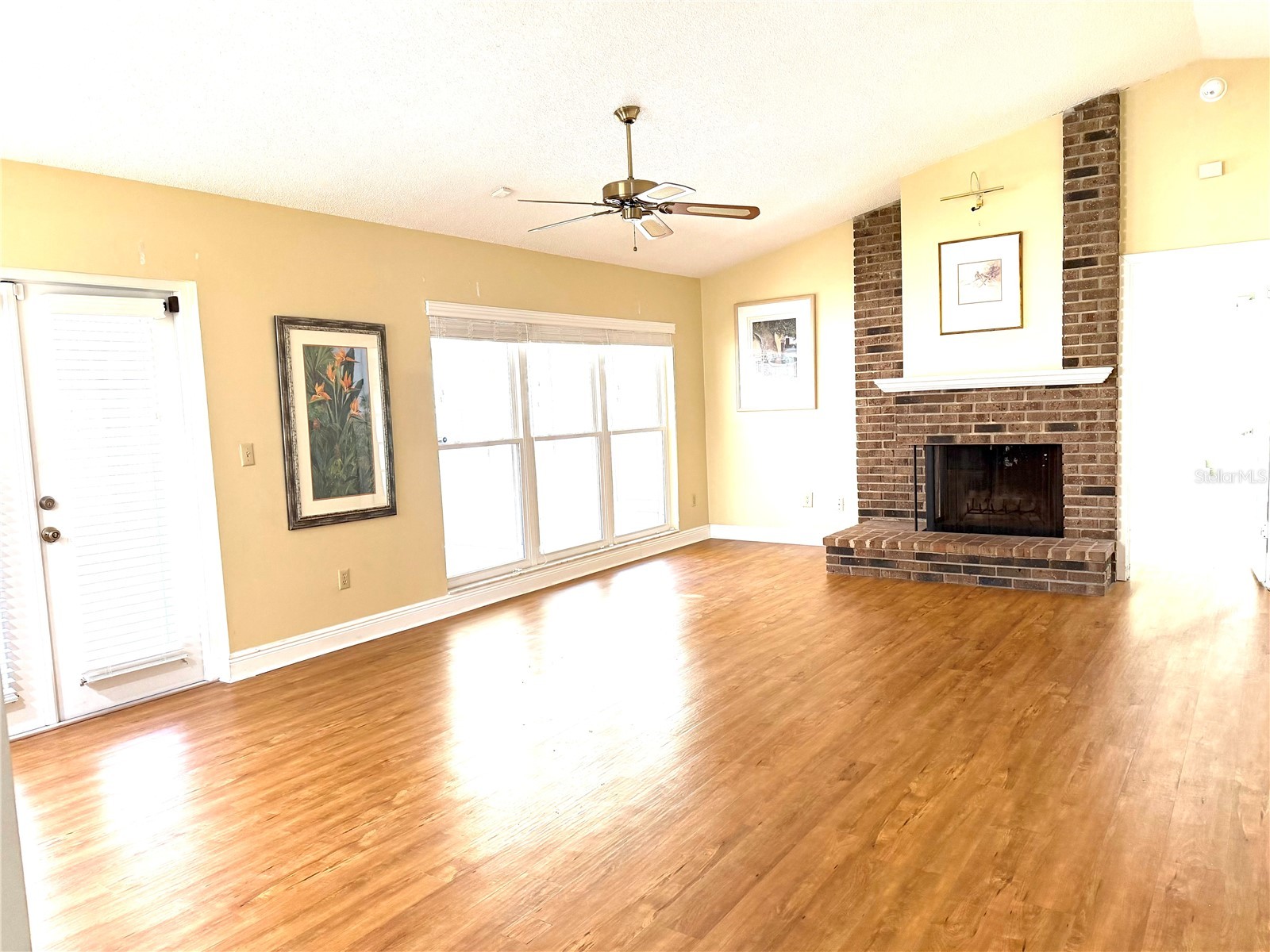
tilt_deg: -6.4
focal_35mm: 24
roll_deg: +1.8
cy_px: 476
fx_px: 881
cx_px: 635
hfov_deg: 71.6
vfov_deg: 56.8
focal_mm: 6.76
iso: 250
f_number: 1.78
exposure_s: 1/60
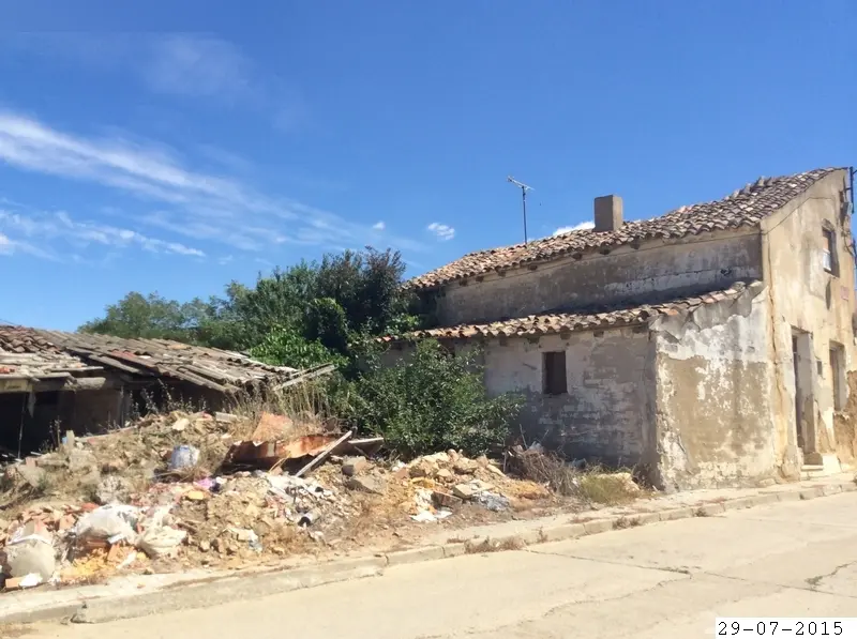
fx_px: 816
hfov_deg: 55.4
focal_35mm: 33
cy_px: 320
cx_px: 428
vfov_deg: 42.8
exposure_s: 1/1546
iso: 32
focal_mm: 3.3
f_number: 2.4
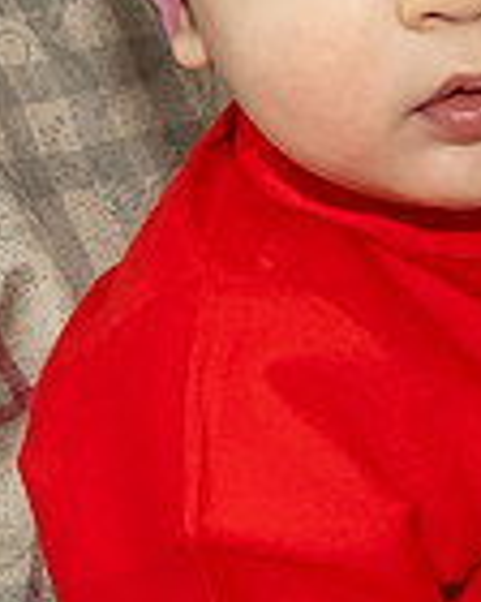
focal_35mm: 424
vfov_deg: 4.6
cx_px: 456
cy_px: 195
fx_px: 7545
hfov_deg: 3.6
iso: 1000
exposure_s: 1/250
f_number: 5.6
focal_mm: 55
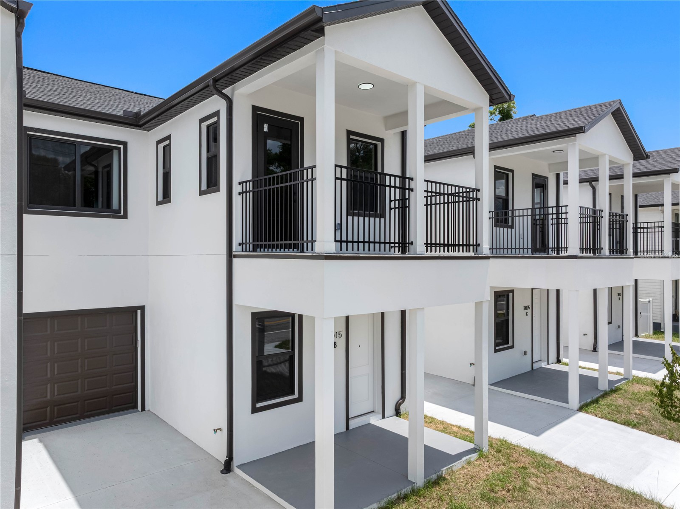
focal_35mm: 24
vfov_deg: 56.7
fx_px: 471
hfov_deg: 71.6
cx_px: 340
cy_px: 254
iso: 100
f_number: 8
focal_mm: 12.29
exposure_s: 1/240
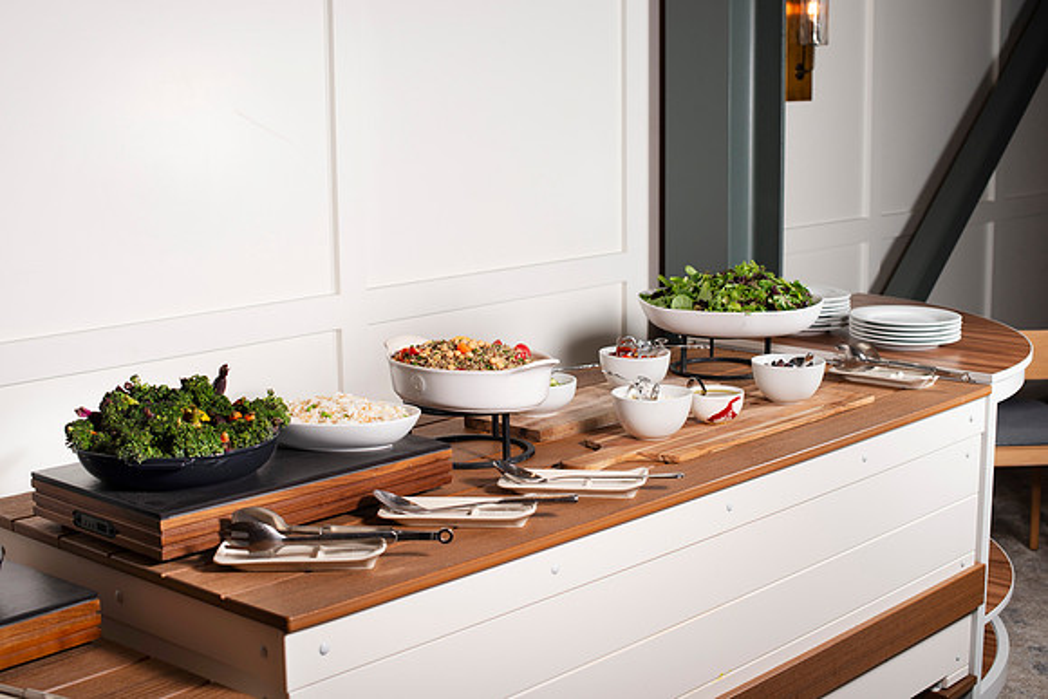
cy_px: 350
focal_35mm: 52
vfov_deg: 26.2
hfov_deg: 38.5
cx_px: 540
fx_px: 1500
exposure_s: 1/200
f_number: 5
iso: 200
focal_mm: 50
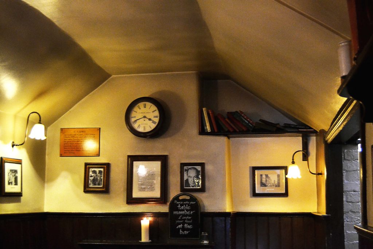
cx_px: 186
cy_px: 124
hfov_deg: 41.1
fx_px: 497
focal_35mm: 48
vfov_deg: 28.1
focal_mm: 32
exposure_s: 1/25
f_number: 4.5
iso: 1600
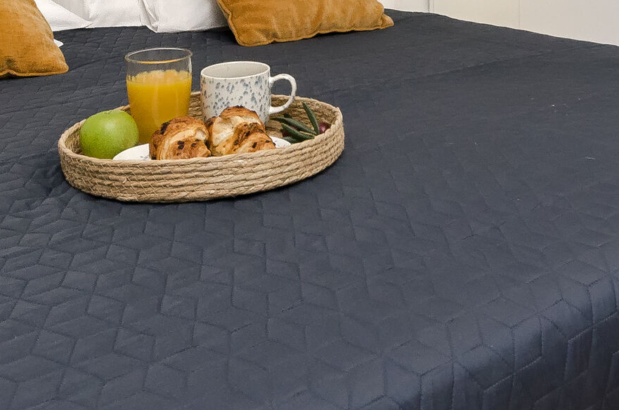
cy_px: -119
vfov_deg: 22.2
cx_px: 422
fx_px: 940
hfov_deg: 36.0
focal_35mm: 55
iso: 800
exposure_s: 1/200
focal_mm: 11.5
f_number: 8
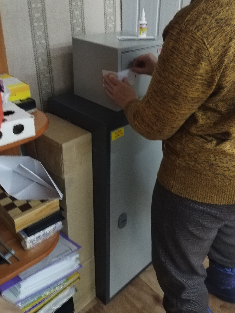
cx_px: 141
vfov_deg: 50.7
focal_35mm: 36
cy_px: 113
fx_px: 326
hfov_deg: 39.5
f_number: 1.8
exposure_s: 1/33.3
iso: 798
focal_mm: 4.75
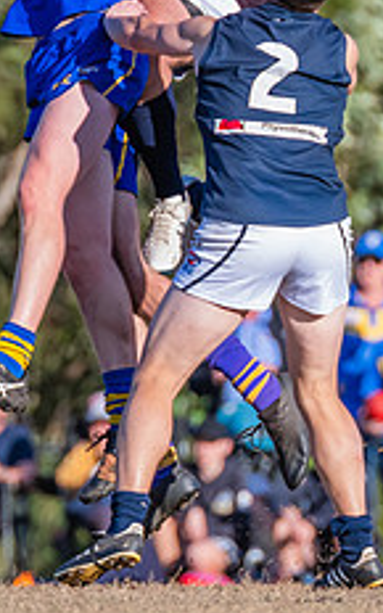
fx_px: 23615
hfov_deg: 0.9
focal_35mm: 1414
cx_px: 273
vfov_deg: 1.5
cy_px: 105
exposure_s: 1/2000
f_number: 6.3
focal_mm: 360
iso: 800
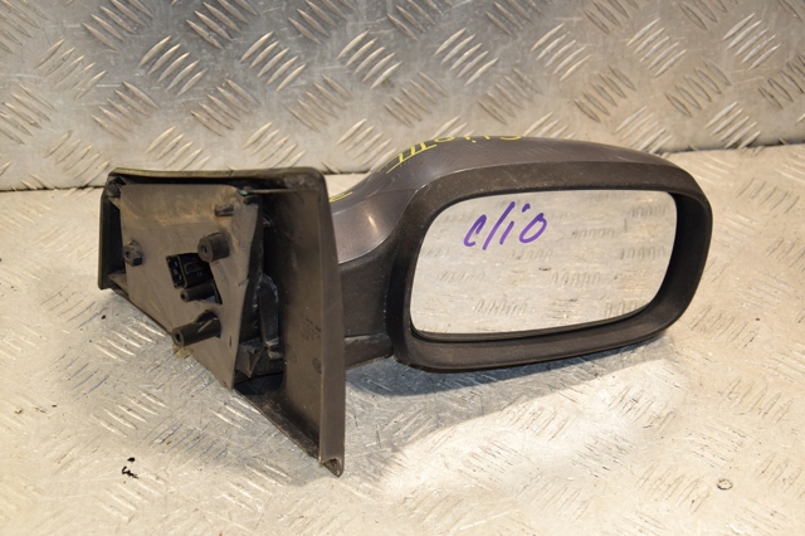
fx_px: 1743
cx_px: 402
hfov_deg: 26.0
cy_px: 268
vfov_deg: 17.5
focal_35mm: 78
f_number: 5.6
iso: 800
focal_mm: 52
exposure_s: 1/200
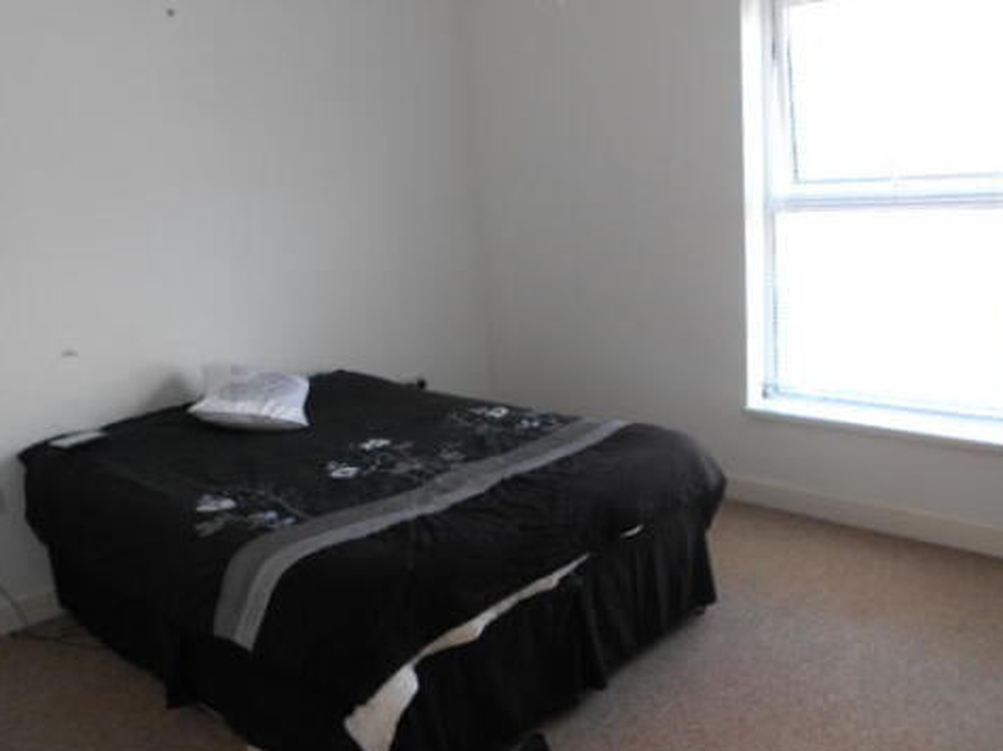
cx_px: 560
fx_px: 927
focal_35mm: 32
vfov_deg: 44.1
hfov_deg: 56.7
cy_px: 395
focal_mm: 4.6
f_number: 3.2
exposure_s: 1/30
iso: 80
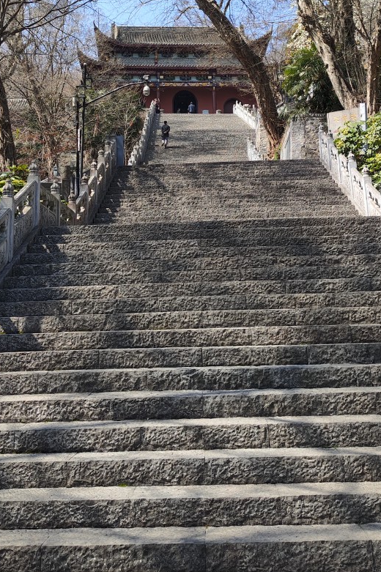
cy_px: 137
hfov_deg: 29.2
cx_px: 185
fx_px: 731
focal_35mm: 46
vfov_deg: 41.4
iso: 50
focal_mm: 4.68
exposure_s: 1/621
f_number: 1.8
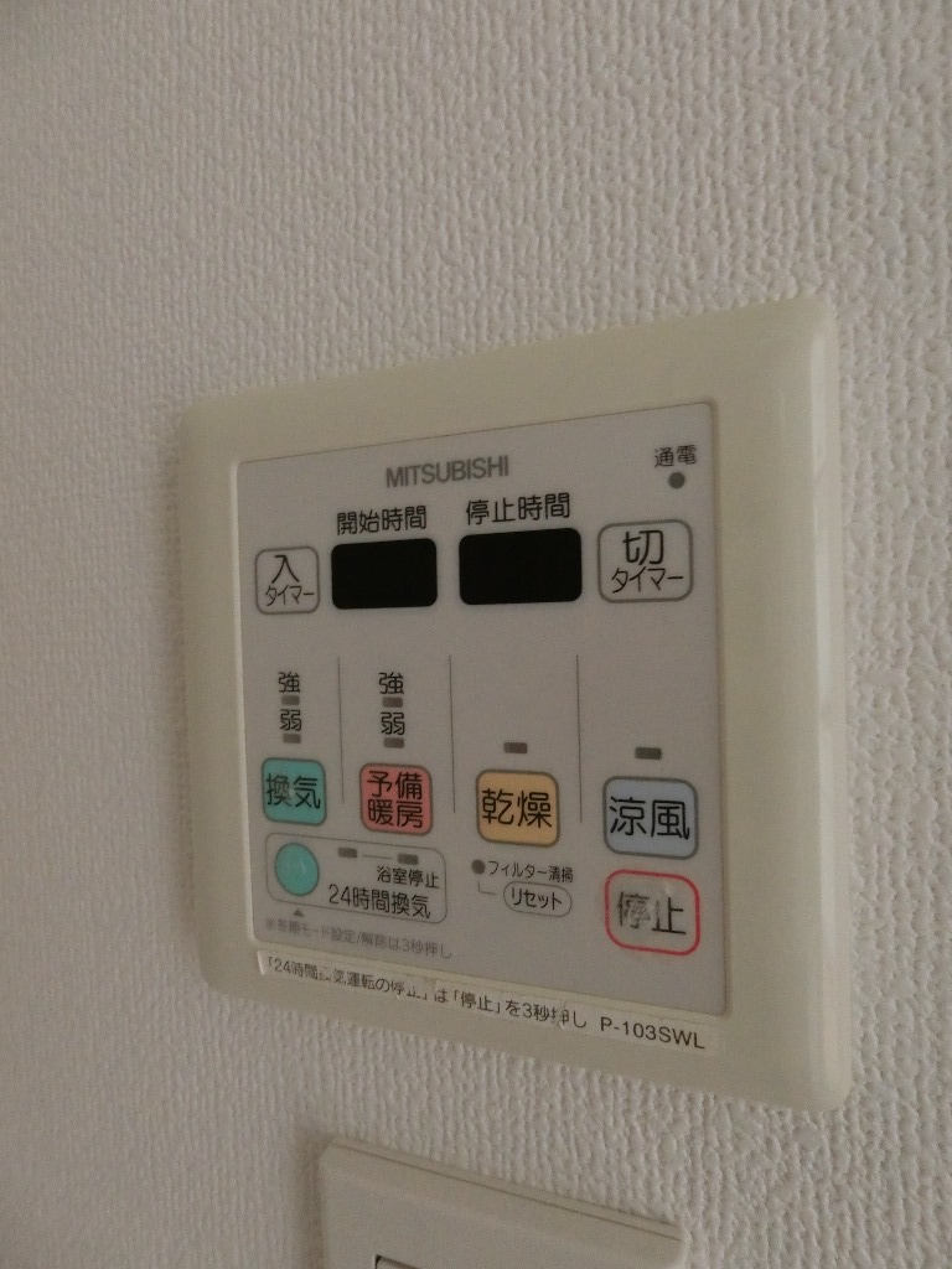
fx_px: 697
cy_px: 634
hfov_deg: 68.7
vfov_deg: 84.7
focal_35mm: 19
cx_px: 476
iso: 1000
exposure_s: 1/30
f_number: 2.7
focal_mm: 4.06
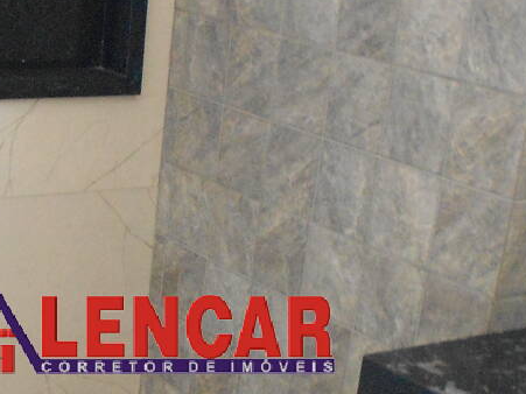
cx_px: 131
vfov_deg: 17.6
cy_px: 333
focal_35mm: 83
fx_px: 1261
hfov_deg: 23.3
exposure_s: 1/15
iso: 400
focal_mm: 4.6
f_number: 3.2
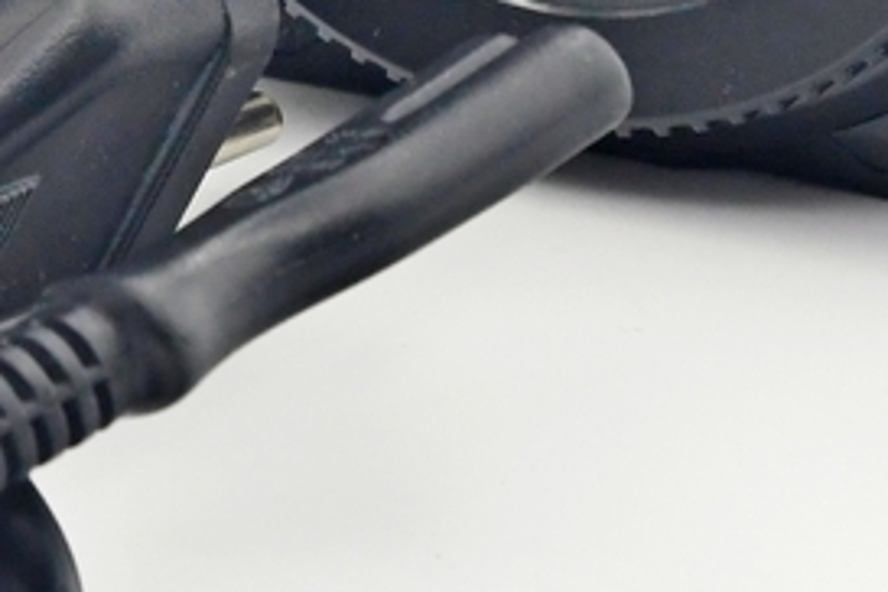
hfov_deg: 5.2
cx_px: -312
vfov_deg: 3.4
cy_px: -514
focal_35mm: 396
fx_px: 9767
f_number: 8
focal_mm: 48
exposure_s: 1/125
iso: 1250
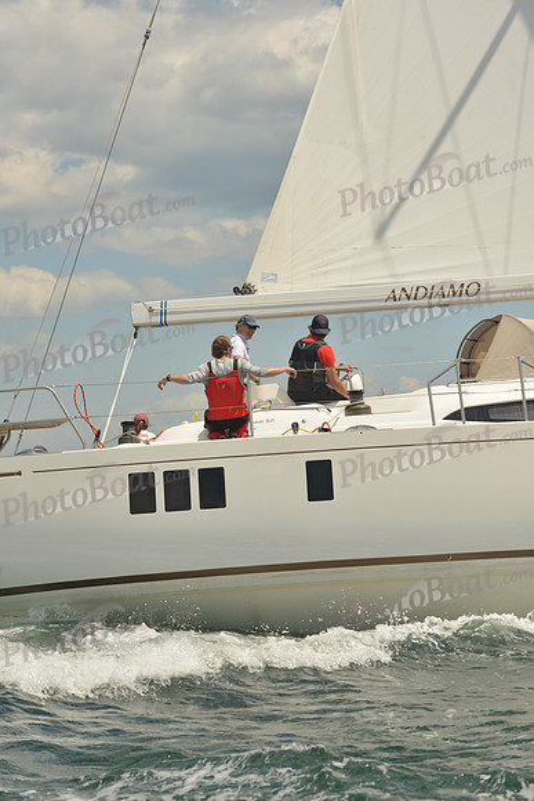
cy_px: 400
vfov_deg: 23.6
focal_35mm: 86
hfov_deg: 15.9
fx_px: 1912
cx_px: 267
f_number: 8
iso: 400
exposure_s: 1/800
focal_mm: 86
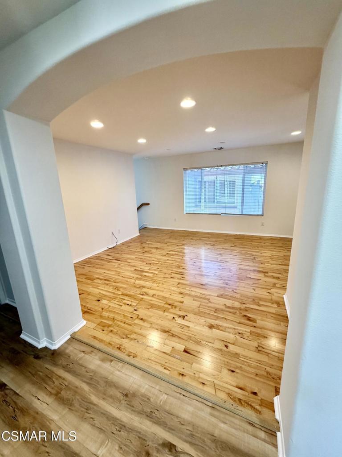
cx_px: 171
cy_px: 228
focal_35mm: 14
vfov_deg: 102.1
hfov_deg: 85.7
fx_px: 184
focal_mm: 2.22
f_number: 2.2
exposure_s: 1/120
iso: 200
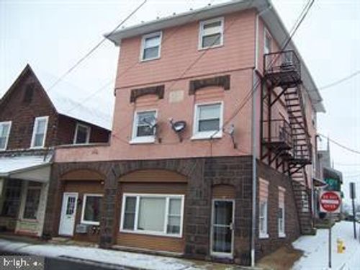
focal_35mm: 33
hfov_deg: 55.4
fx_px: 343
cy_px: 135
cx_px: 180
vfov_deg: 42.9
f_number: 3.4
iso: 80
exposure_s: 1/500
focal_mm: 5.5
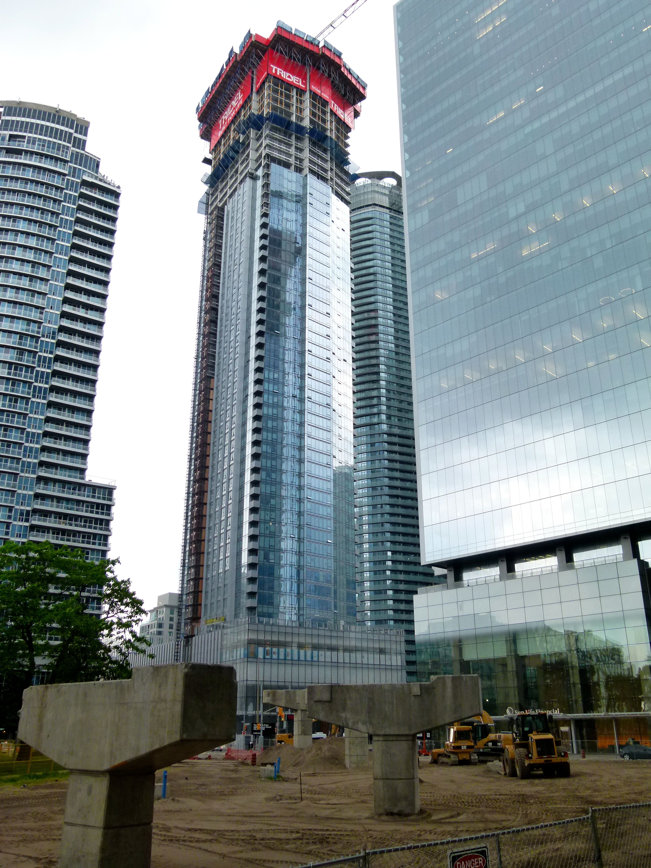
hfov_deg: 46.8
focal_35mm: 30
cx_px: 326
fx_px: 752
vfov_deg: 60.0
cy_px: 434
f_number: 3.6
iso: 160
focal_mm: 5.4
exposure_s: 1/125
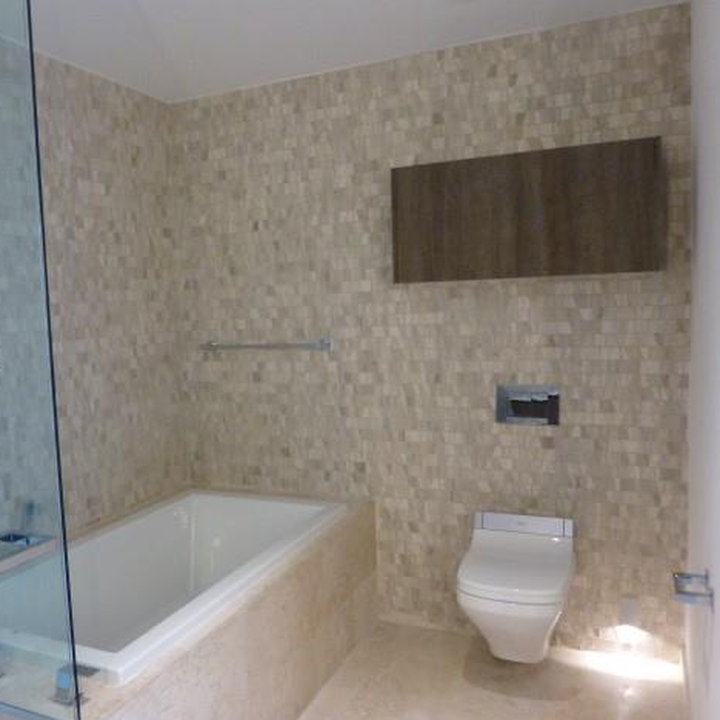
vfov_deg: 55.6
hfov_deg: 55.0
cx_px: 272
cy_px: 368
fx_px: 682
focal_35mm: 29
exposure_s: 1/20
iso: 400
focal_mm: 4.3
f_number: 3.3
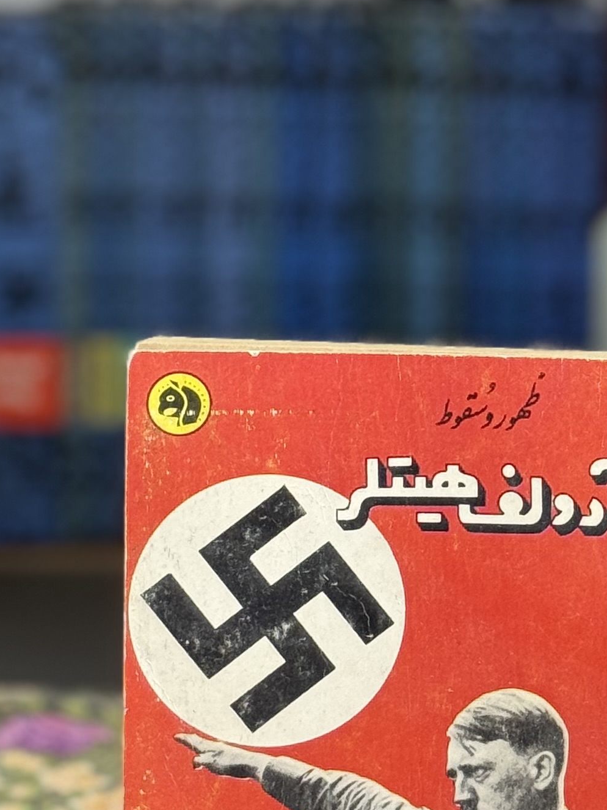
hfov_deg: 10.2
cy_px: 265
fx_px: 3415
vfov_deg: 13.5
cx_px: 392
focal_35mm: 146
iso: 160
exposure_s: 1/100
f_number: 1.78
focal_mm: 6.76
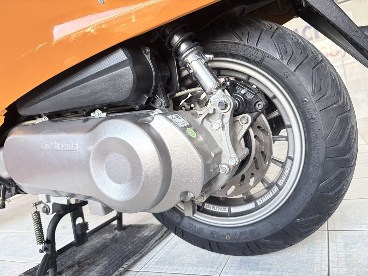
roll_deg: +12.0
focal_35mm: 26
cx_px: 184
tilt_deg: -3.1
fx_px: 276
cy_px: 138
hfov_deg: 67.3
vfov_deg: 53.1
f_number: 1.6
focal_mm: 5.96
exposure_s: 1/60
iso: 160
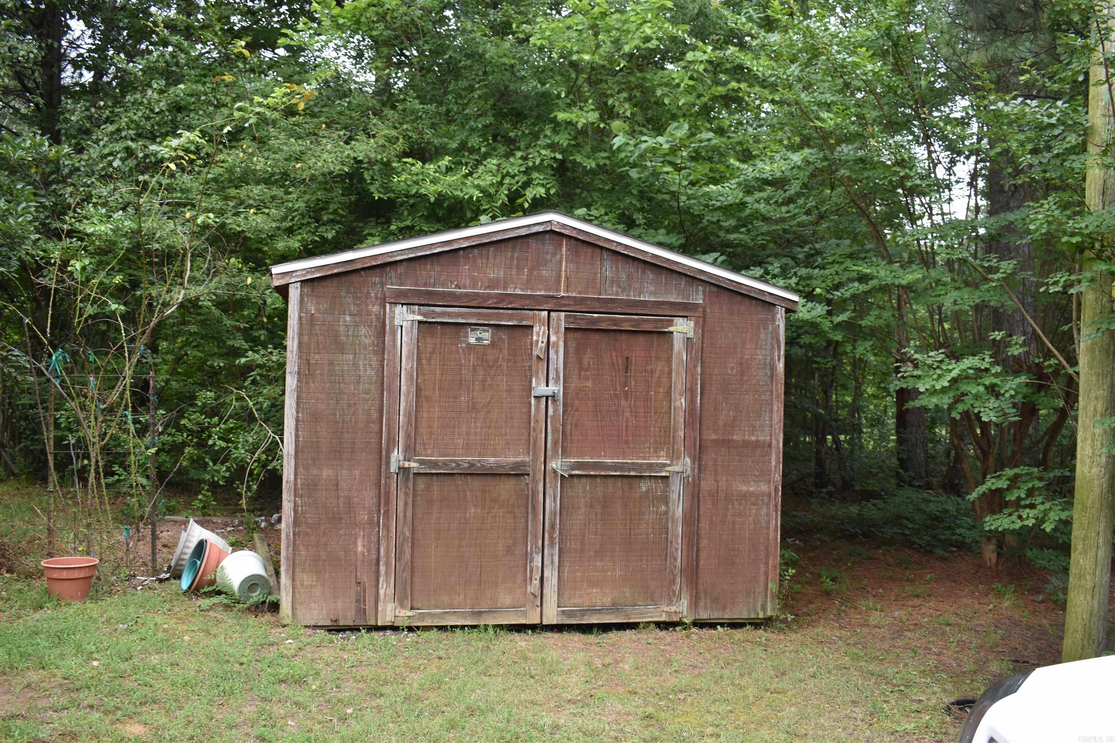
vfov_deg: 41.7
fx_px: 976
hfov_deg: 59.5
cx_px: 558
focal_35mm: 32
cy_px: 372
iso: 400
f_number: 5
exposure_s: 1/100
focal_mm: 21
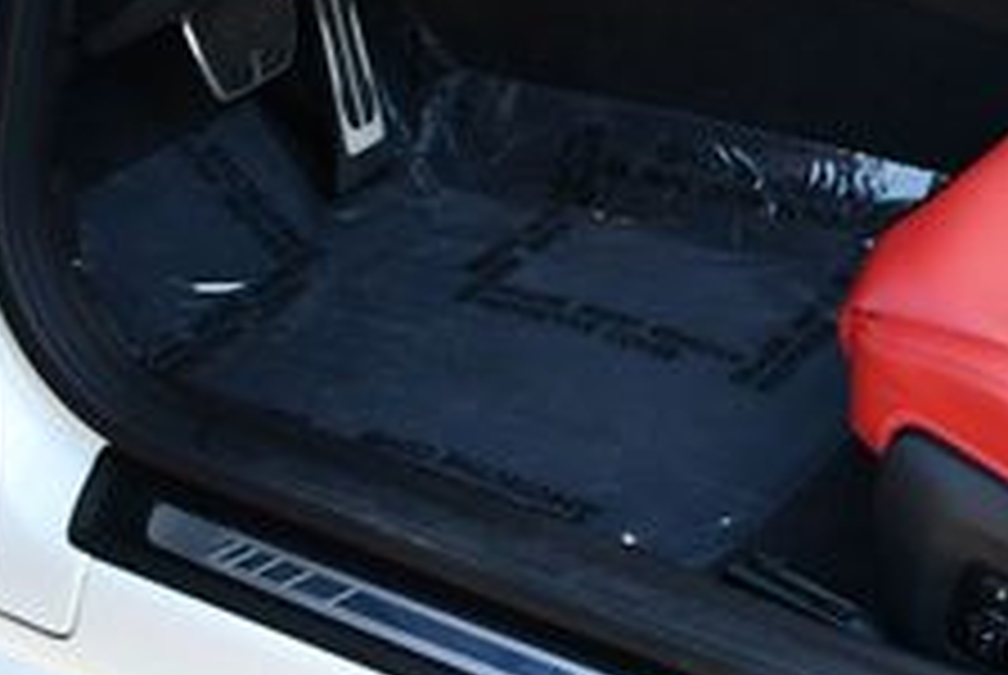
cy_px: -32
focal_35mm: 103
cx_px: 1269
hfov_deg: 18.6
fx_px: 2888
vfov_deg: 13.1
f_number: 3.5
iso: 400
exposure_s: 1/250
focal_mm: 18
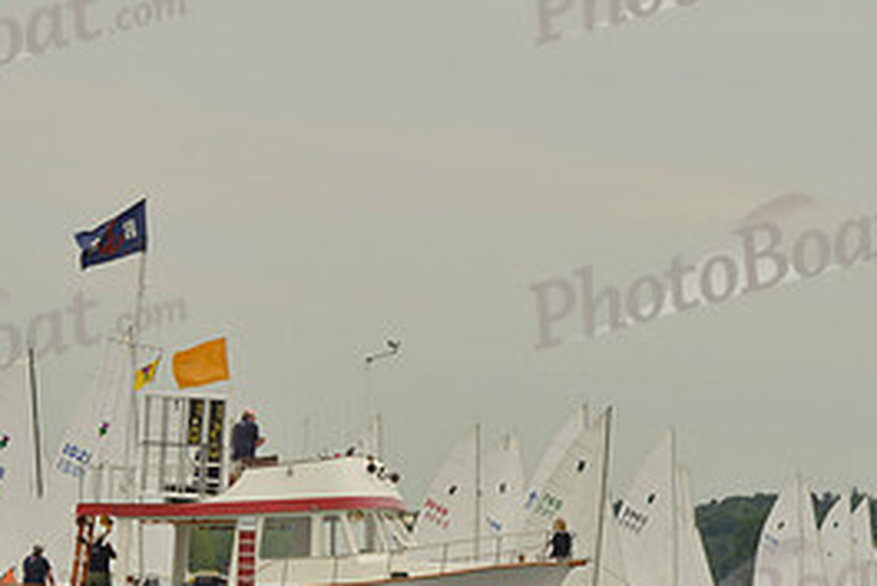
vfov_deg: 7.4
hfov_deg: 11.0
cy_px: 482
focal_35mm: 186
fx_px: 4533
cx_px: 361
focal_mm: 85
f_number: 10
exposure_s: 1/1250
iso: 400
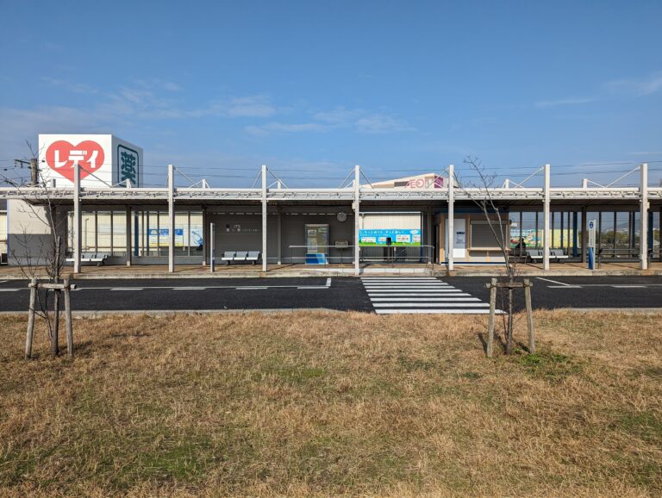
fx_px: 460
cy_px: 249
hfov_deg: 71.5
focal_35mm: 24
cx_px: 331
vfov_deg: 56.9
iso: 44
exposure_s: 1/4525
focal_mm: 6.81
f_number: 1.85
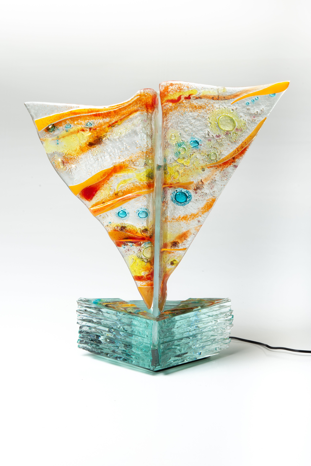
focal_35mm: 135
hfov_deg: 10.2
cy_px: 233
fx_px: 1748
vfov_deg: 15.2
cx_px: 156
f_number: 18
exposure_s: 1/160
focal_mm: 135
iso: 100
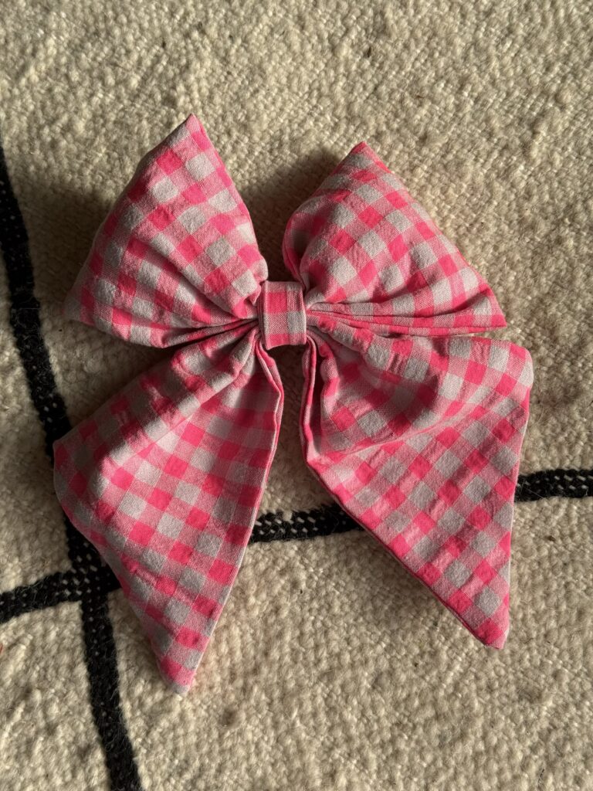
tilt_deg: -83.1
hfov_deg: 30.3
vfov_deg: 39.7
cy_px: 396
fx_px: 1096
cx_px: 296
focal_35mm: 48
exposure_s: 1/1754
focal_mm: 6.76
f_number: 1.78
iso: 100
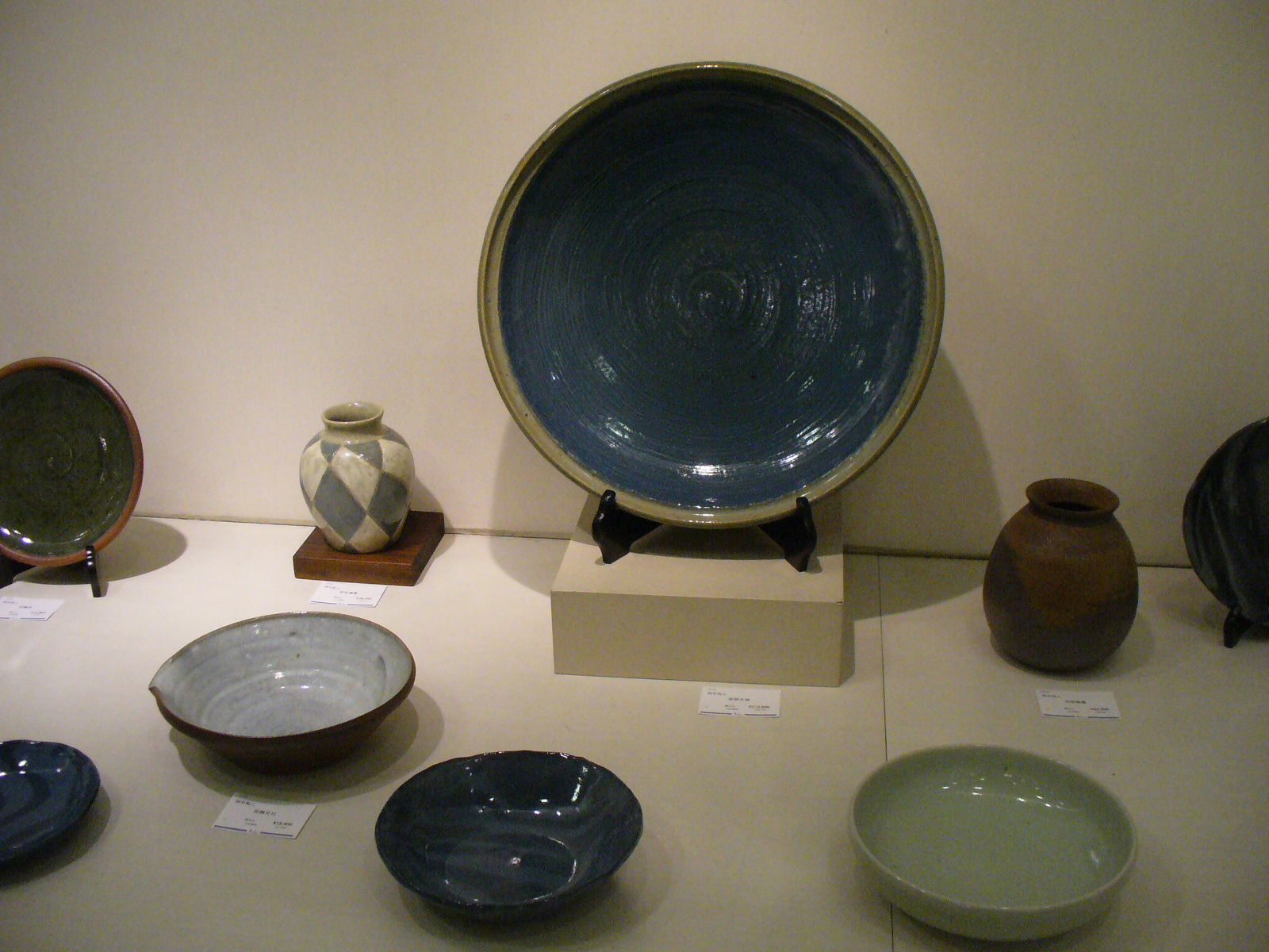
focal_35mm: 37
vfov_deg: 38.7
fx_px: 1356
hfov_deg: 50.1
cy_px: 476
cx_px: 634
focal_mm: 6.1
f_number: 2.8
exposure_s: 1/250
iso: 400
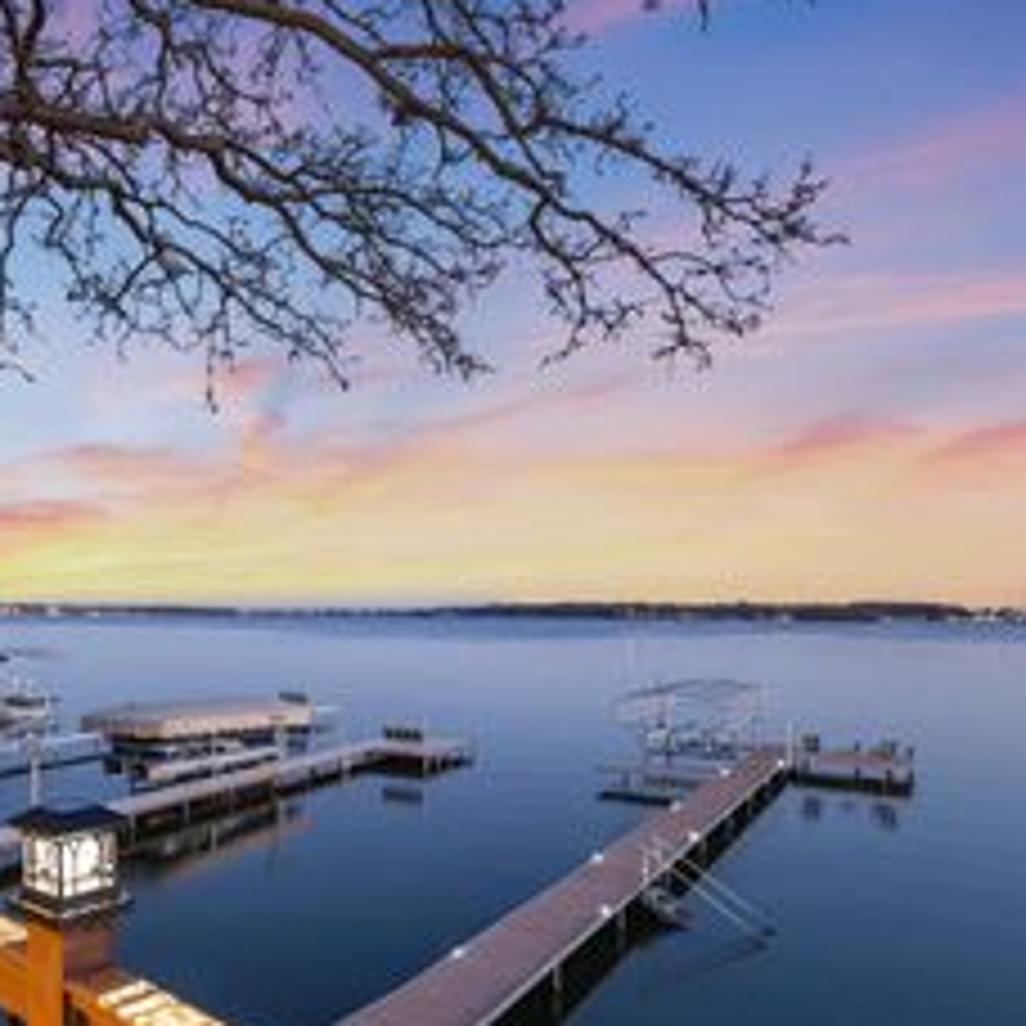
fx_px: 939
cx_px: 216
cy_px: 601
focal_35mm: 28
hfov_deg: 53.7
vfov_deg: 57.0
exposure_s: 8
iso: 125
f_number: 2.8
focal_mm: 10
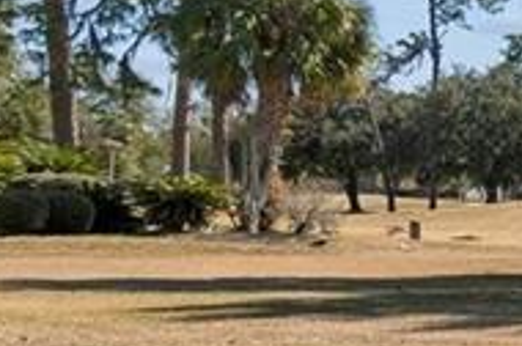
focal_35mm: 81
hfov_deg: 15.4
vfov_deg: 16.8
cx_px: 1214
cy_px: 222
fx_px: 1173
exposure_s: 1/160
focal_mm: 10
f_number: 7.1
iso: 100
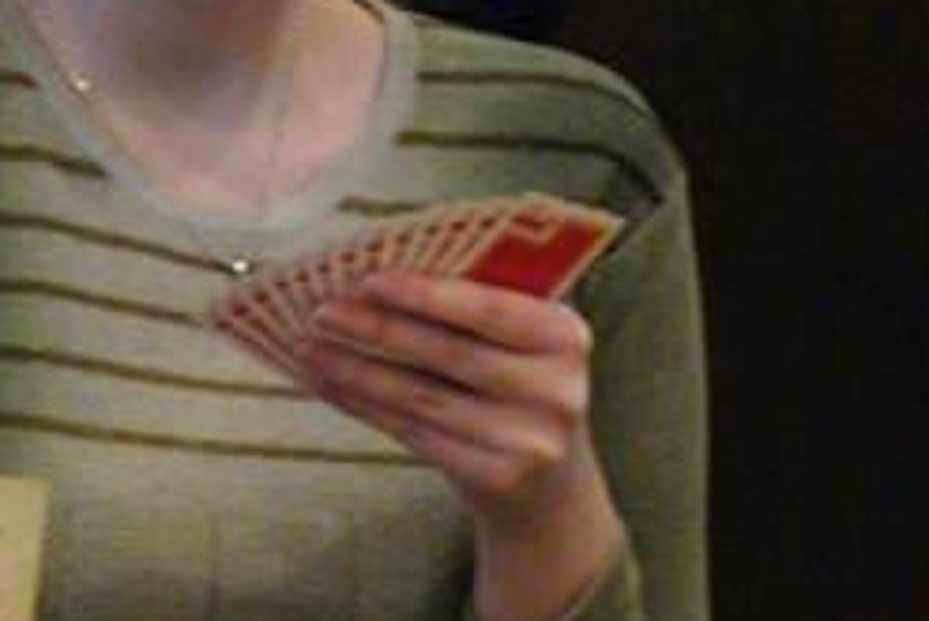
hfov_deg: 3.0
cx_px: 226
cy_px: -192
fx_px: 17532
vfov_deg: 2.0
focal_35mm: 679
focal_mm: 160
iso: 1600
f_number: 5.6
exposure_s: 1/8
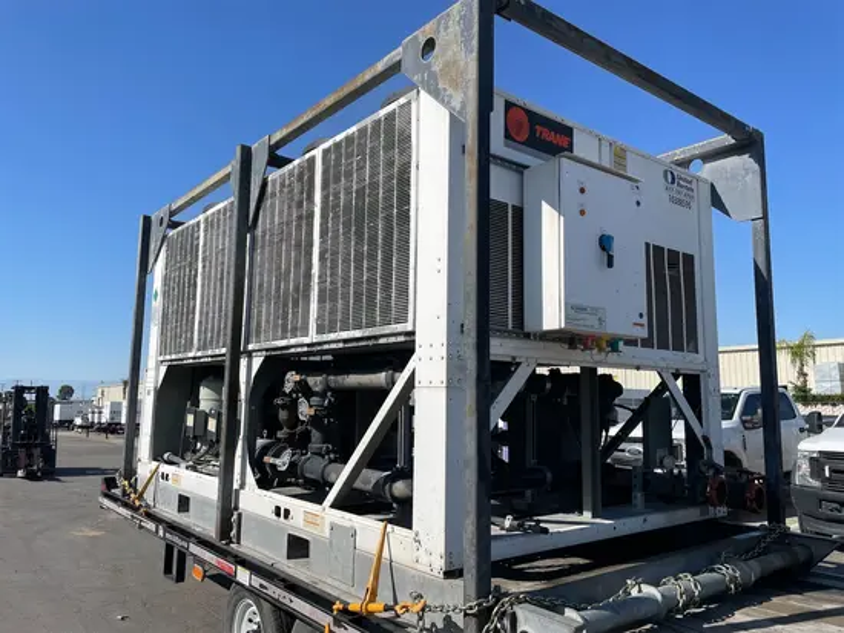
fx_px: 634
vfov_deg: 53.1
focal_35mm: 26
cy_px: 316
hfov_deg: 67.3
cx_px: 422
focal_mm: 4.2
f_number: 1.6
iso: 32
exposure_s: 1/5051
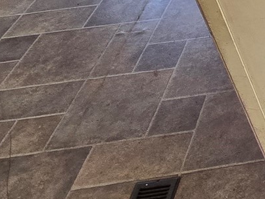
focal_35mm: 62
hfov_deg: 21.1
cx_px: 476
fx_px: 474
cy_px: -42
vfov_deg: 21.8
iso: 250
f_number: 2.2
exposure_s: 1/100
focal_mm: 2.2
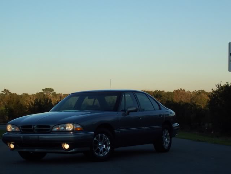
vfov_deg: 16.6
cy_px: 87
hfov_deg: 22.0
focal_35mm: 89
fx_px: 594
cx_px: 116
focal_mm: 13.5
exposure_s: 1/350
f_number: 4.1
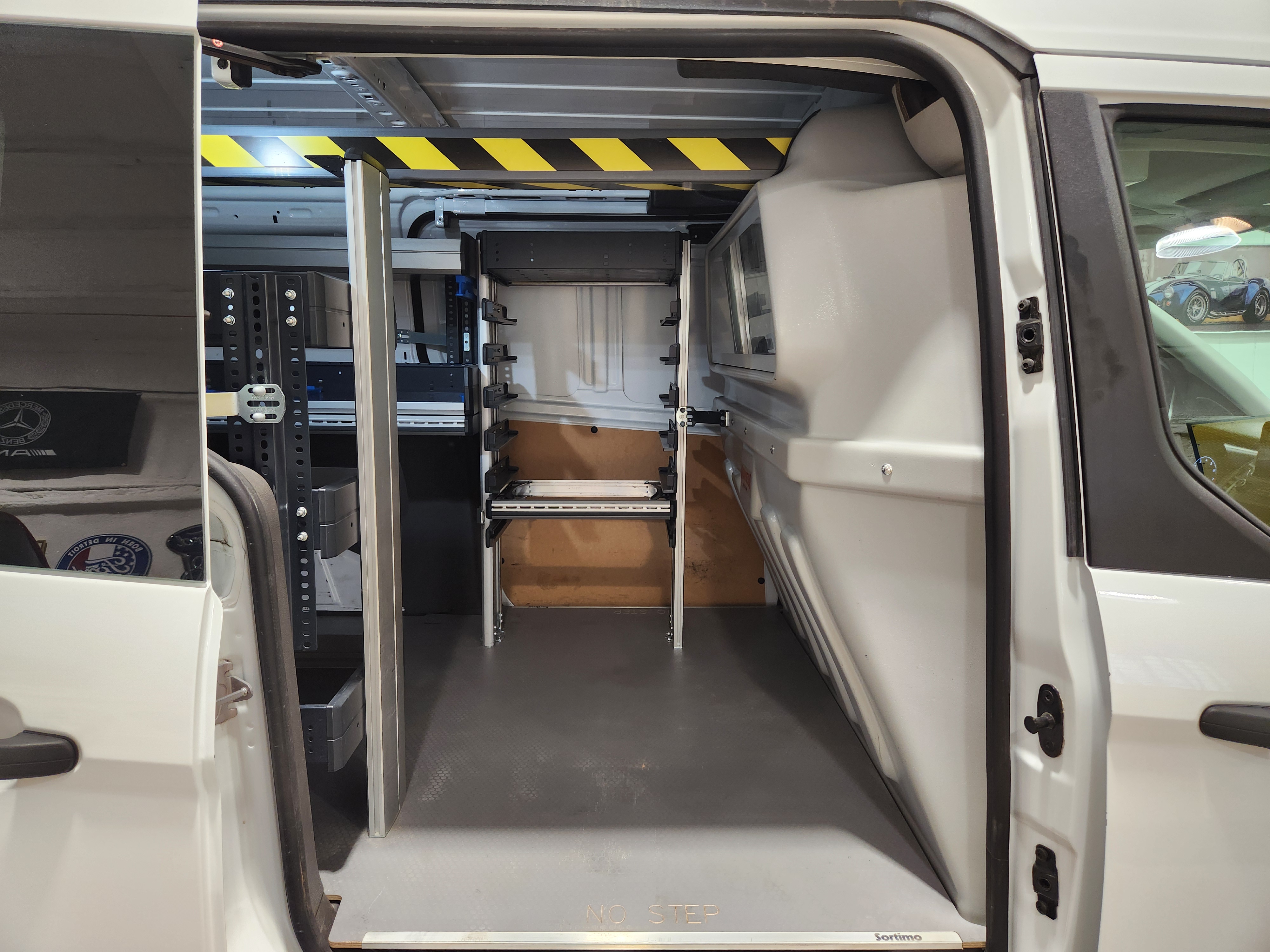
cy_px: 476
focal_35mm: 23
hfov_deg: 73.9
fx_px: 844
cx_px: 635
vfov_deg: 58.9
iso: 160
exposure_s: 1/120
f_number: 1.8
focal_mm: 5.4
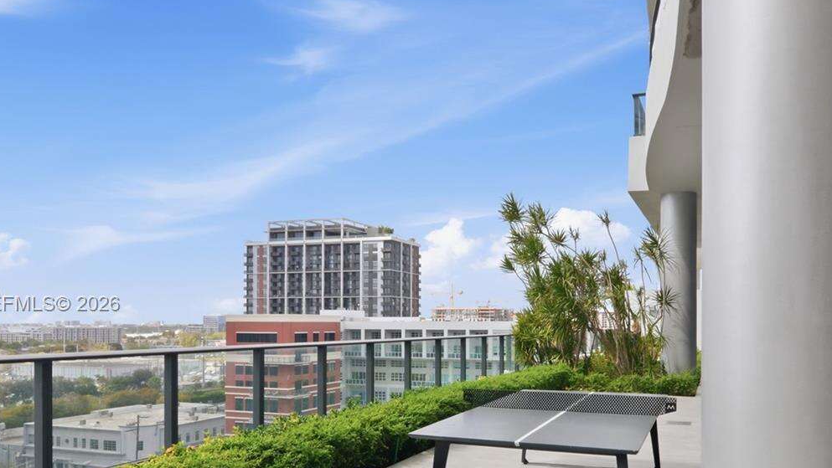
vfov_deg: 42.4
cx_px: 529
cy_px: 305
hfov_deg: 68.6
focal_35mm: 27
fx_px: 596
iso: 320
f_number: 18
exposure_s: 1/160
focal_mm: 16
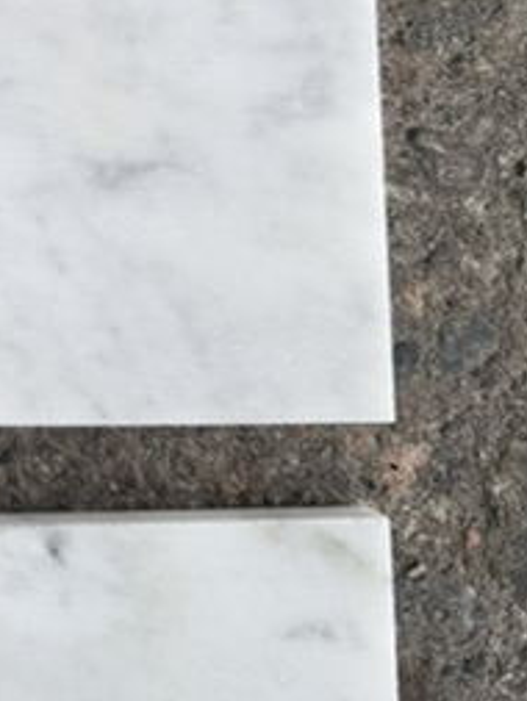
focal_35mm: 97
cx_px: -519
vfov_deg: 19.3
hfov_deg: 13.2
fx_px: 1967
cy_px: -94
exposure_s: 1/849
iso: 80
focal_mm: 6.76
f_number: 1.78
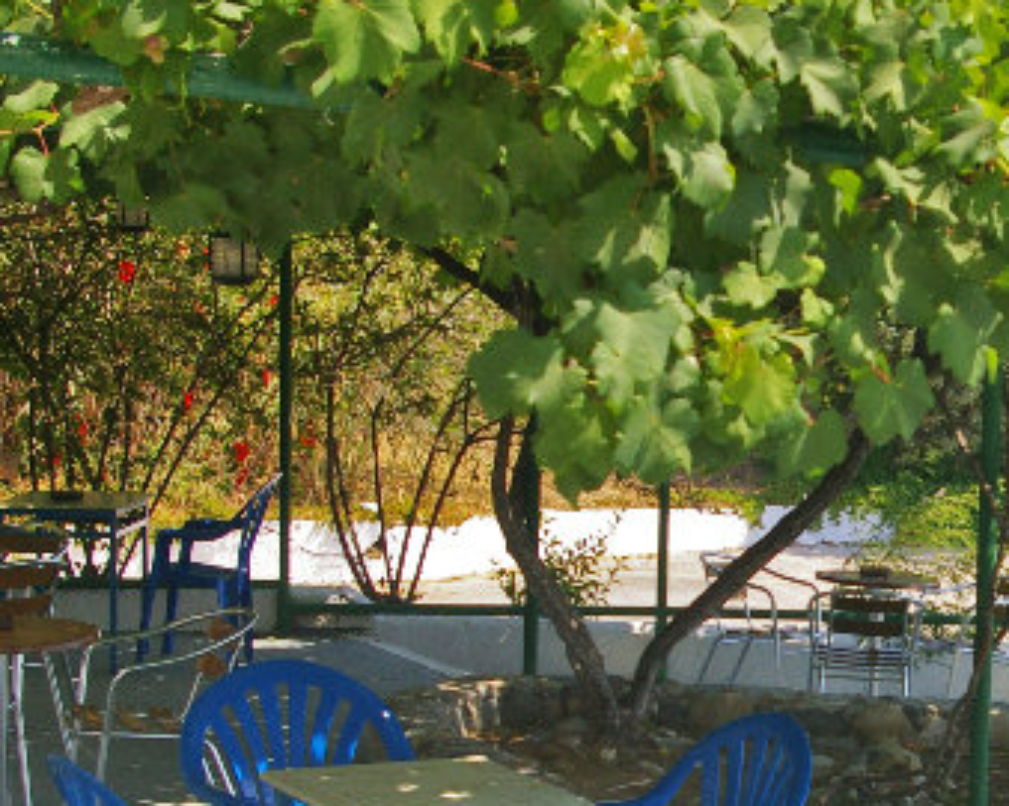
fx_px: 2776
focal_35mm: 93
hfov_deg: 20.2
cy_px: 532
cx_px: 929
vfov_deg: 16.5
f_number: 9.5
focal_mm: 28
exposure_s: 1/250
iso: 200
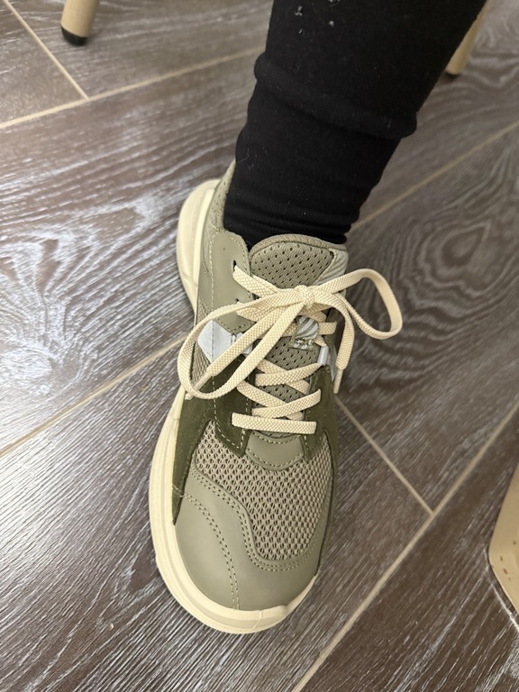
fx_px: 480
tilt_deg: -58.0
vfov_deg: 71.6
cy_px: 346
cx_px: 260
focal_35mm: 24
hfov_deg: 56.8
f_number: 1.78
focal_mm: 6.76
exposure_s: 1/50
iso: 800
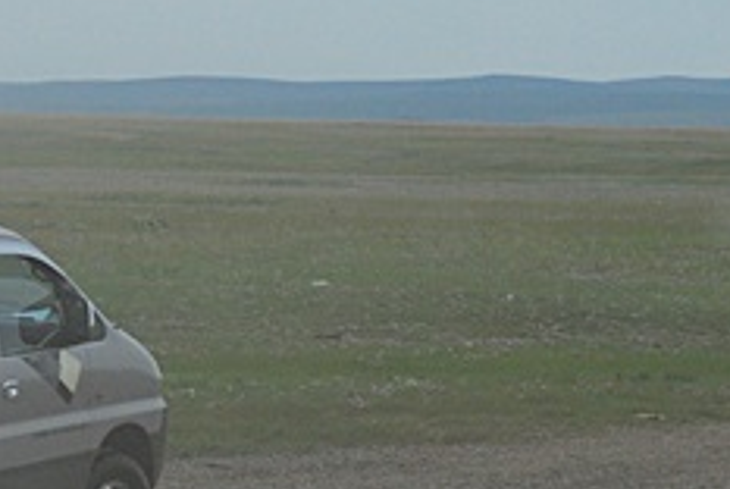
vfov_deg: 4.1
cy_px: 433
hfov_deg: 6.0
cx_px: -182
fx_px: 6903
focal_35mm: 340
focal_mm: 66
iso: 400
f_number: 6.3
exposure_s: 1/800
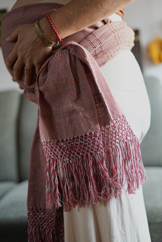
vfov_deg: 39.6
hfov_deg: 27.0
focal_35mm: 50
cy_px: 121
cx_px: 81
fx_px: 337
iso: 1600
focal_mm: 50
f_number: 2
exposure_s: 1/160
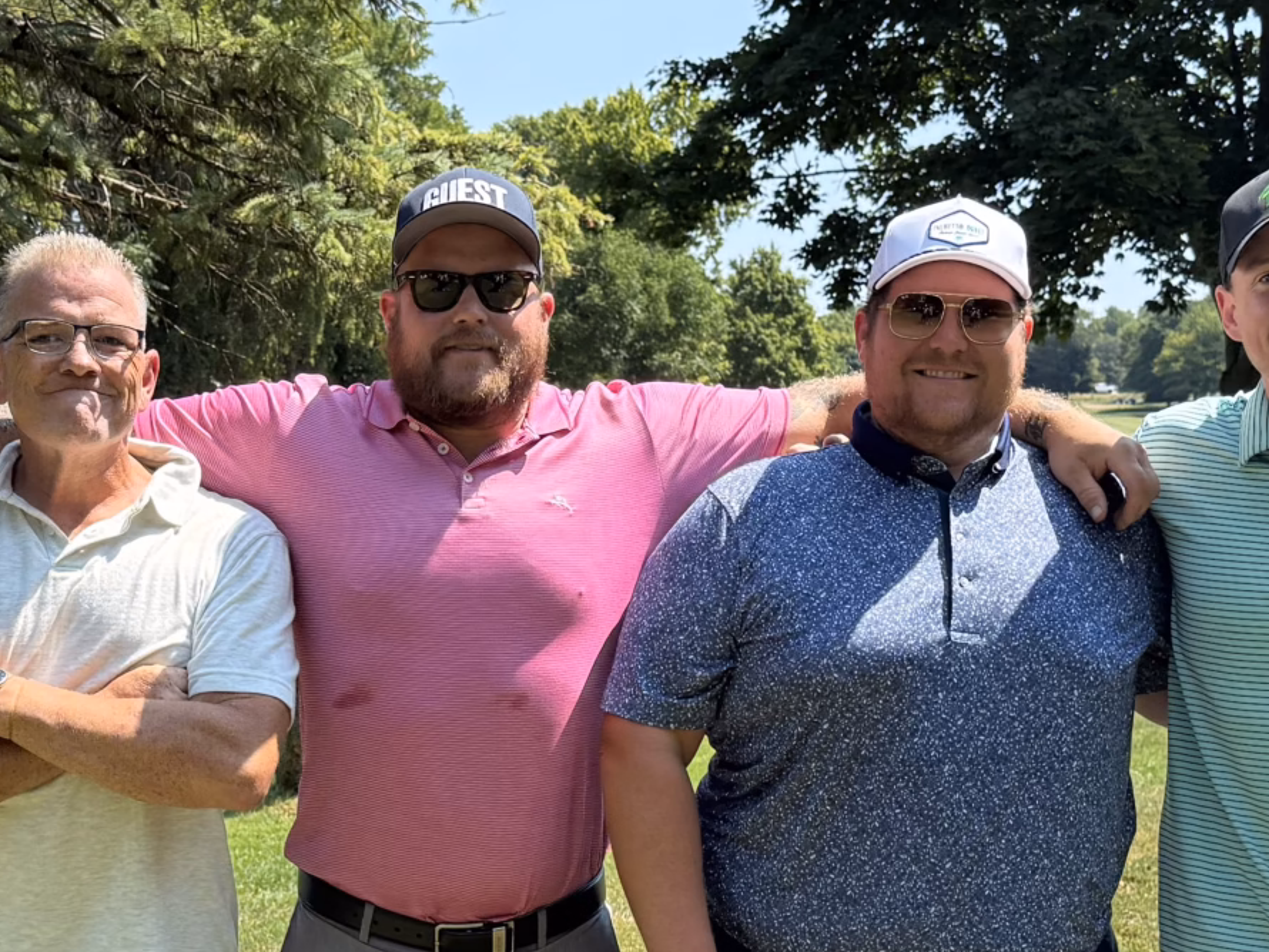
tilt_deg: -8.6
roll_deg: -1.1
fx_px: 2530
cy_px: 761
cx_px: 485
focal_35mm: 69
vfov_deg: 21.1
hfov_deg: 28.1
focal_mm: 6.76
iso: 100
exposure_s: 1/2525
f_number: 1.78
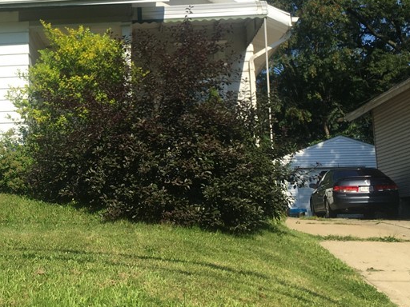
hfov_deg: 31.8
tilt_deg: +14.4
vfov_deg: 25.0
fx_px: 687
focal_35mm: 58
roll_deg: +0.1
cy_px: 80
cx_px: 48
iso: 25
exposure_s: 1/1282
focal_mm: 4.15
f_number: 2.2
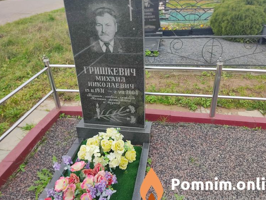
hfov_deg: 63.4
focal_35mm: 28
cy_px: 97
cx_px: 142
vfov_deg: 49.7
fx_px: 215
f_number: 1.79
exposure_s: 1/158
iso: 100
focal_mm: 4.74
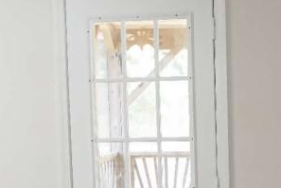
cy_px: 165
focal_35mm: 97
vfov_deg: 14.0
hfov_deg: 20.8
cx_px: 218
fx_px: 757
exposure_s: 1/160
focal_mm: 16
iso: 1000
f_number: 4
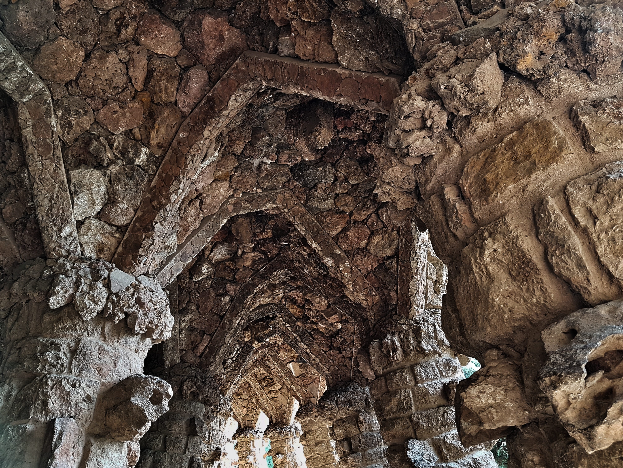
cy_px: 234
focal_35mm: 26
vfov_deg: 53.1
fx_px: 468
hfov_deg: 67.3
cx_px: 312
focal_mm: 4.2
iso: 50
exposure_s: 1/50
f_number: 1.7
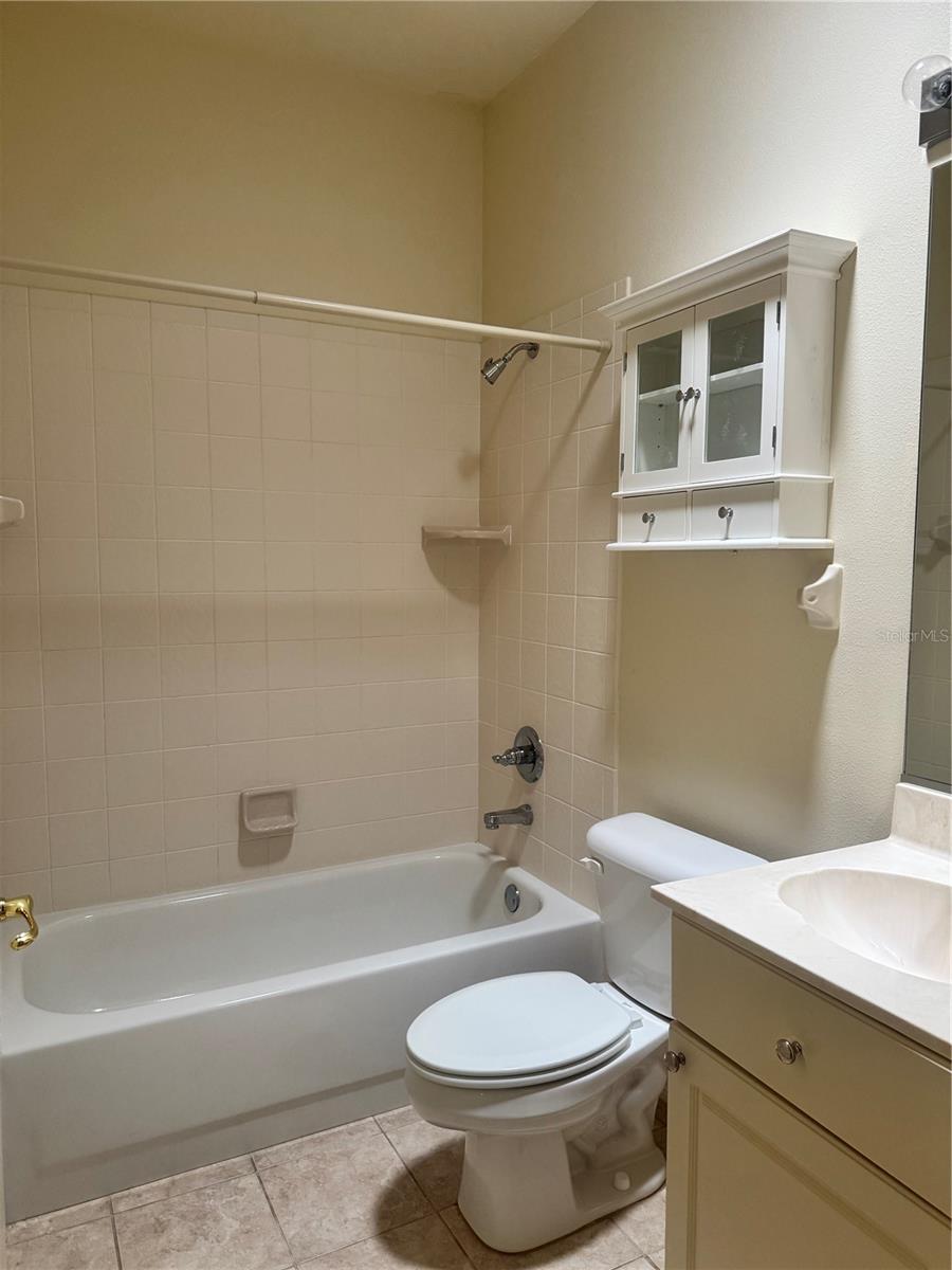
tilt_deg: -5.1
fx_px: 880
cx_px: 476
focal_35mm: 24
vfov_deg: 71.6
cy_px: 635
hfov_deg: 56.8
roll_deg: +0.2
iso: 200
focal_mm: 6.76
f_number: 1.78
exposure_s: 1/118
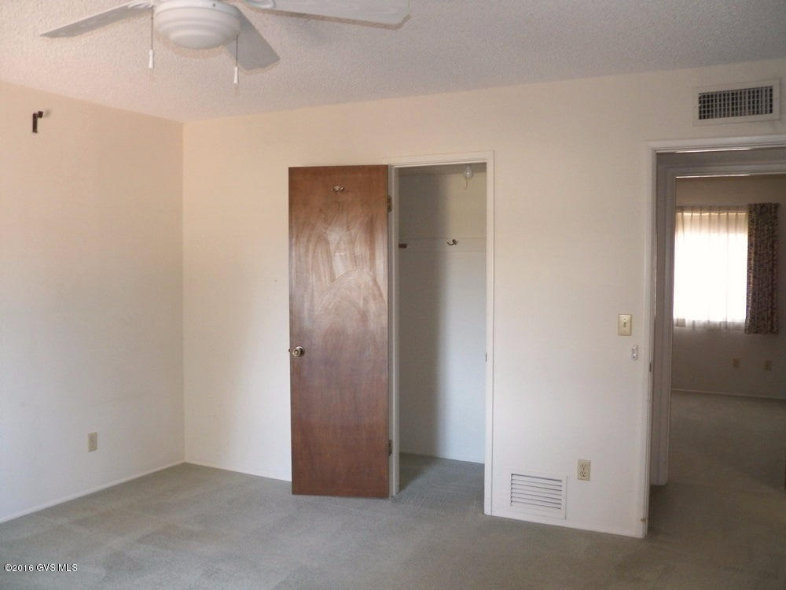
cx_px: 393
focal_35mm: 31
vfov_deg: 45.4
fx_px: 704
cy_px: 295
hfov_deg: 58.4
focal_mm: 5.5
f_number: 2.8
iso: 250
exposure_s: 1/30
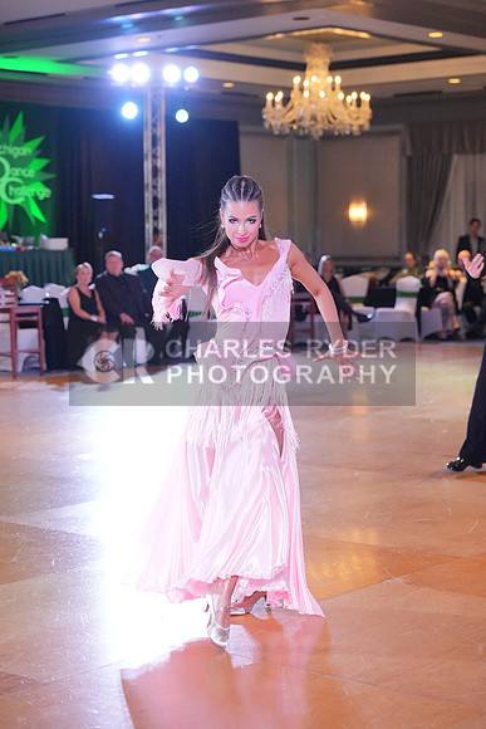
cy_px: 364
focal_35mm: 70
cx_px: 243
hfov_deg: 19.5
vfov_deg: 28.8
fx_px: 1417
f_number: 4
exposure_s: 1/500
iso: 6400
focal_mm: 70
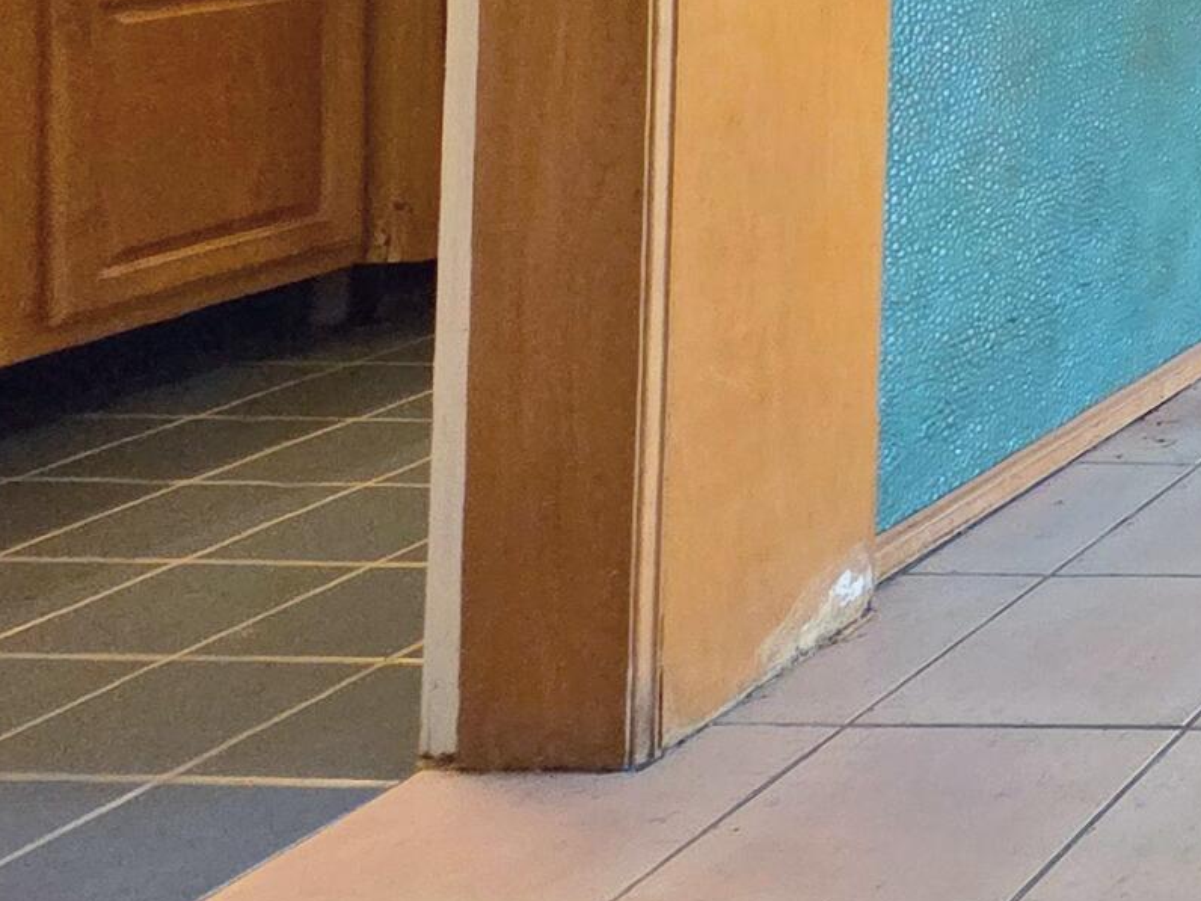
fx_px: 1700
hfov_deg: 21.8
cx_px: 2203
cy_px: -266
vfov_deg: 25.6
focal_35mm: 49
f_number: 2.2
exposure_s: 1/60
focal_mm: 2.2
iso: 640
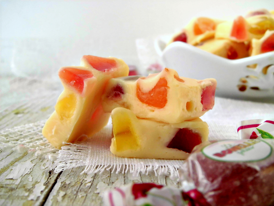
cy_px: 103
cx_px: 137
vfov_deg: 30.9
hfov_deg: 40.4
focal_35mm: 47
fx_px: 372
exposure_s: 1/60
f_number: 3.4
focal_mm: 8.3
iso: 100
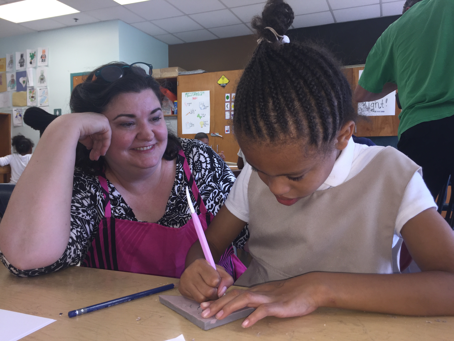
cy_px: 170
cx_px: 227
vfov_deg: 48.2
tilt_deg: -3.8
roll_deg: -0.2
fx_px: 380
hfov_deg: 61.7
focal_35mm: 29
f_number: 2.2
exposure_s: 1/53
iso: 32
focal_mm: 4.15
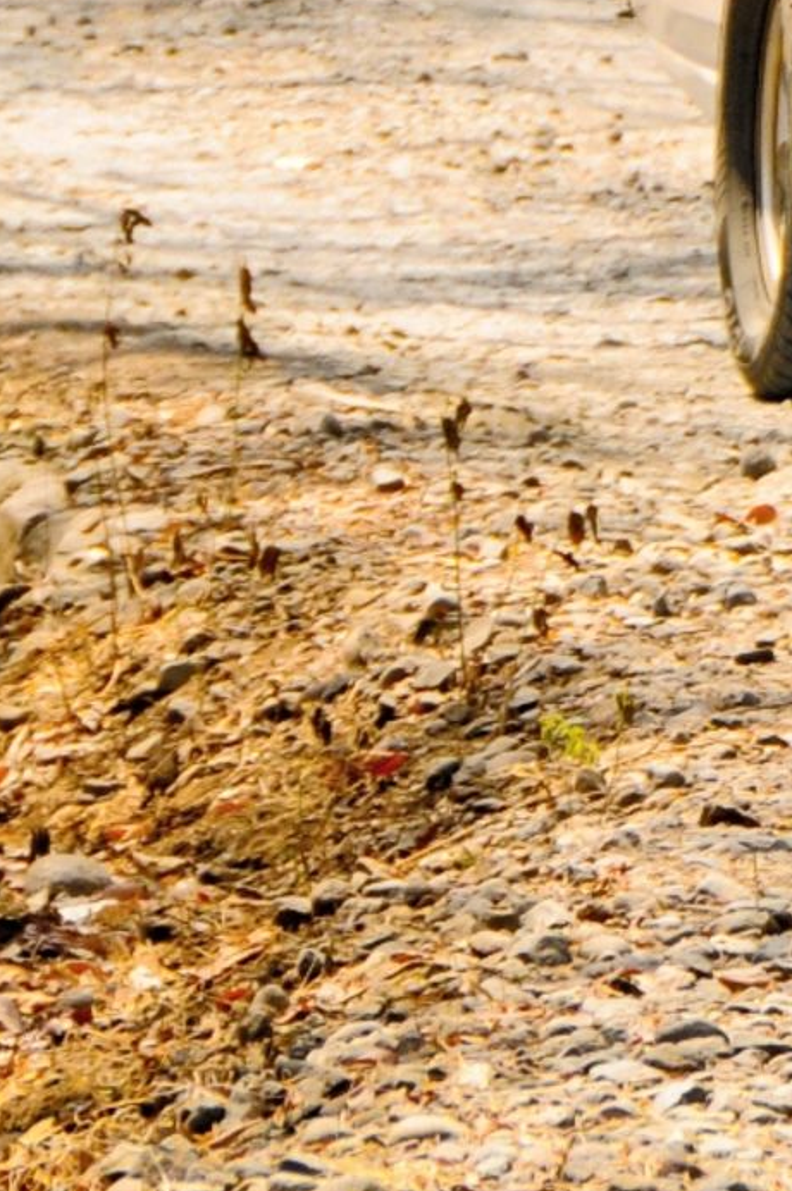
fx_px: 28038
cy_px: -1176
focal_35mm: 848
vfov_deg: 2.4
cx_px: 1358
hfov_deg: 1.6
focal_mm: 130
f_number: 8
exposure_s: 1/180
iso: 200
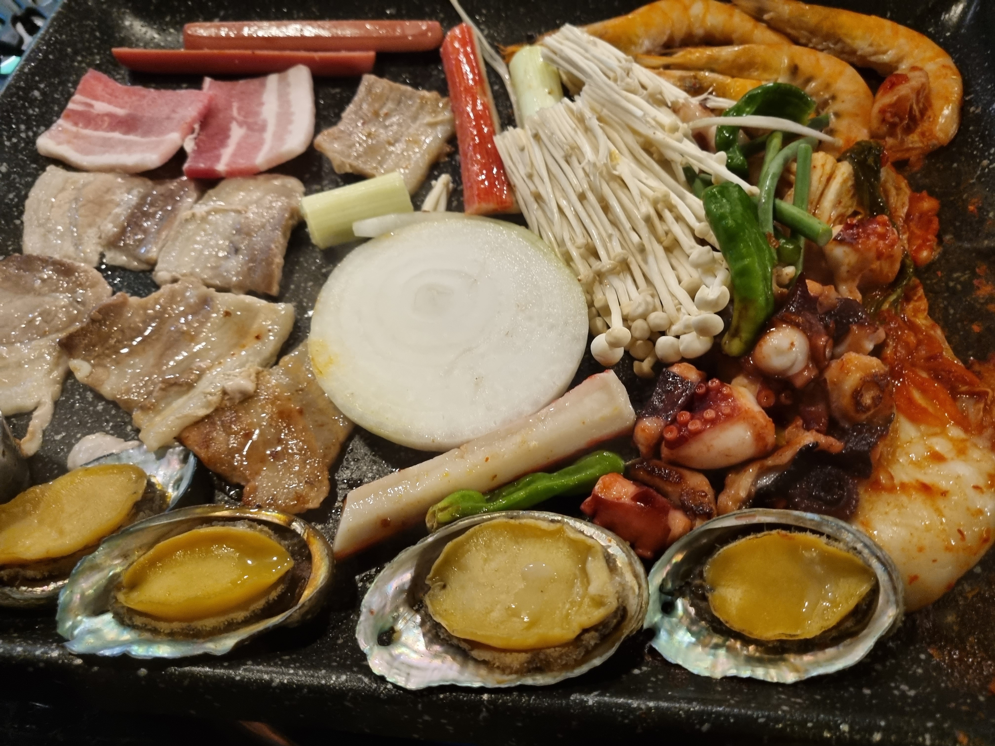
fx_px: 747
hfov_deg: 67.3
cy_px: 373
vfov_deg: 53.1
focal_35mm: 26
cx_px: 498
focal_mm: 5.4
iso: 500
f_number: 1.8
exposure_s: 1/40
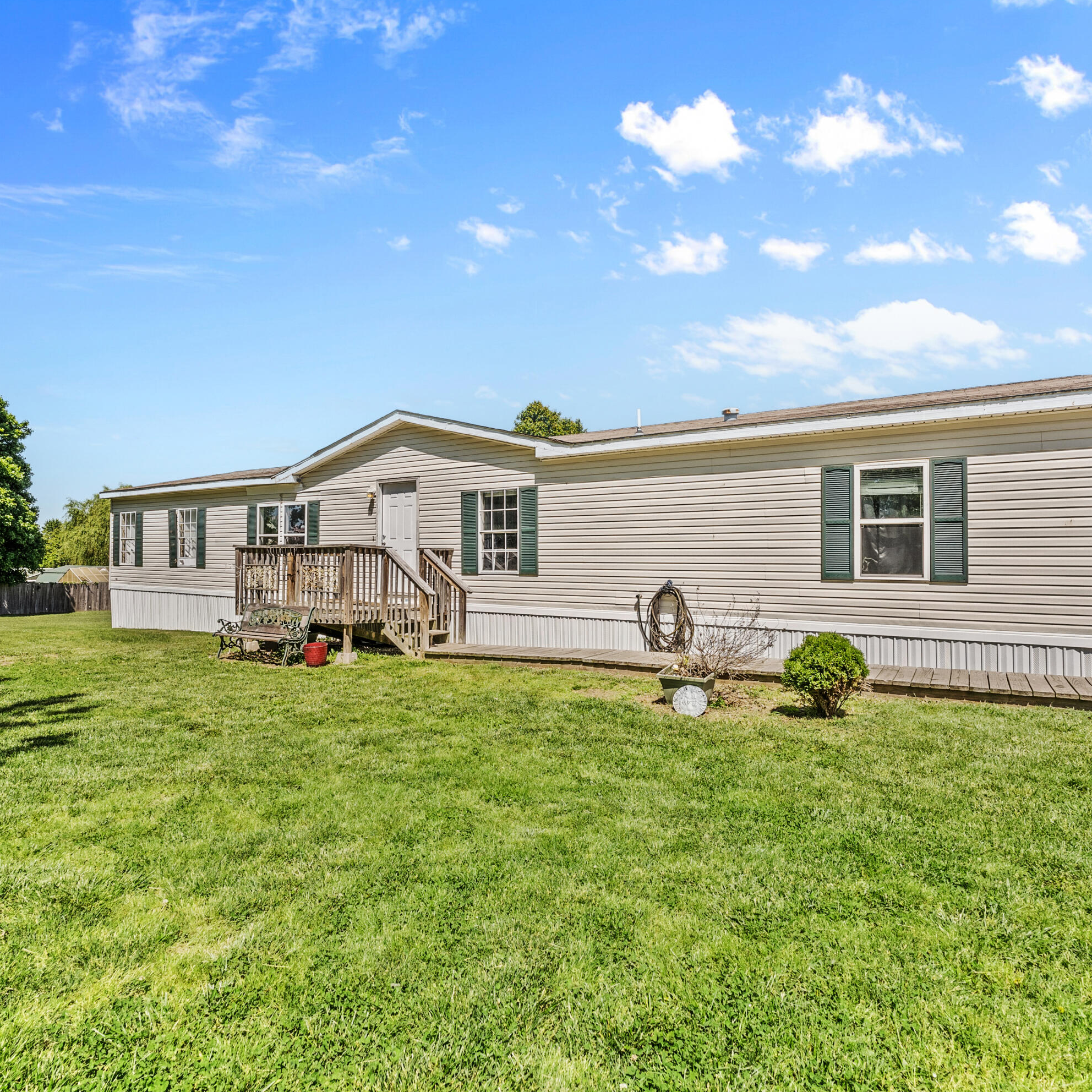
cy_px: 544
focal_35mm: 18
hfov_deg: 80.5
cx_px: 496
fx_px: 642
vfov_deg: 80.7
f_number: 8
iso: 640
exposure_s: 1/500
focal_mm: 14
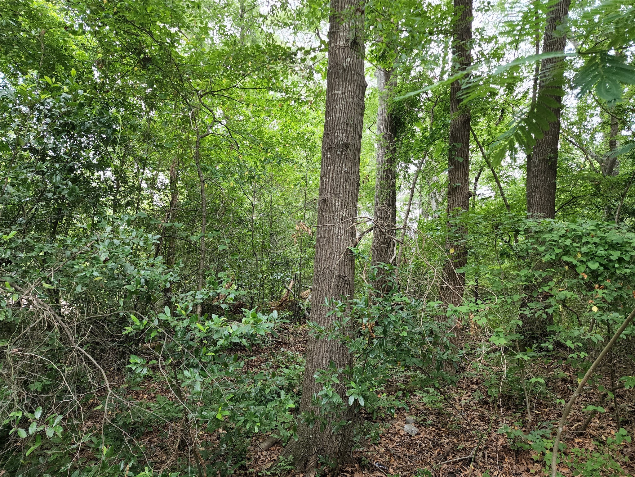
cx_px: 318
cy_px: 238
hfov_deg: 73.9
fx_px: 422
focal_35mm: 23
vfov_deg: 58.9
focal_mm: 6.4
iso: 400
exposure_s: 1/120
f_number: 1.8
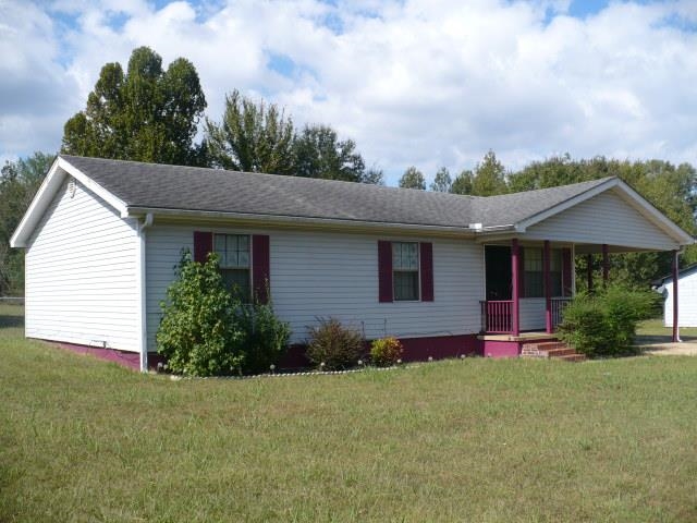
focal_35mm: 37
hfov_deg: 50.1
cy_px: 262
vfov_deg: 38.7
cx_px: 348
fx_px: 745
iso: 100
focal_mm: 6.1
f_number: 8
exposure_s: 1/160
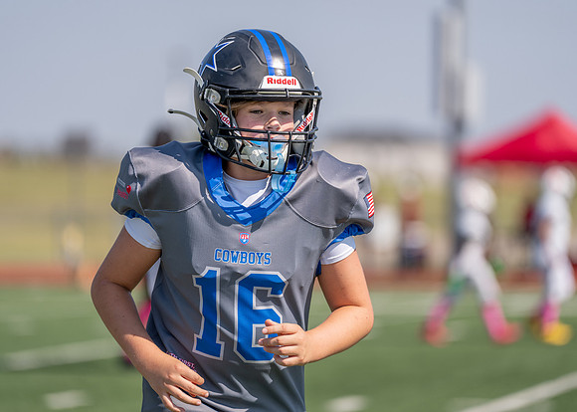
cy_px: 206
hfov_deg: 9.6
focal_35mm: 210
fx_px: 3433
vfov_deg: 6.9
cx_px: 288
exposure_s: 1/2000
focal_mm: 200
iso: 100
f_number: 2.8
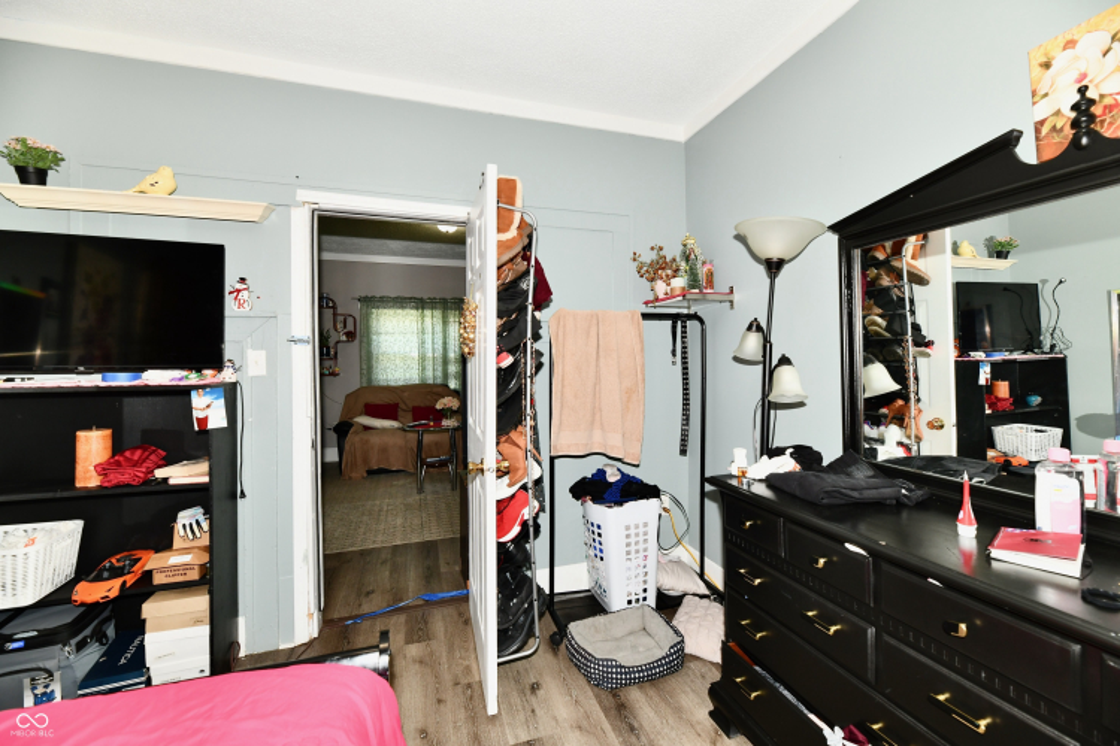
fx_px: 436
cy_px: 373
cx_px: 560
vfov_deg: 81.2
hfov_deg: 104.3
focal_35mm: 14
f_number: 6.3
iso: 640
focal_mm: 14
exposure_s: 1/60
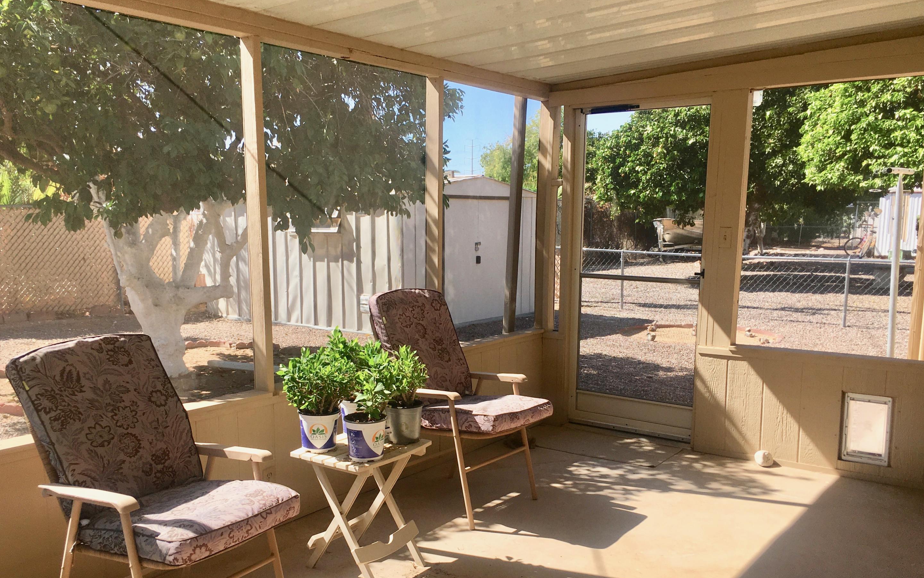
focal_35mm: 32
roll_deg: -0.5
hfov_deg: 59.6
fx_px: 806
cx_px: 450
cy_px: 346
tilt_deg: -10.0
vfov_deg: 39.3
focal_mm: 4.15
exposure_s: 1/601
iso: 25
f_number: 2.2
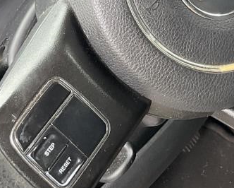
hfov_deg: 17.2
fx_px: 755
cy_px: -62
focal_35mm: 109
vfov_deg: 13.6
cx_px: 229
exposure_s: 1/60
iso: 50
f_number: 1.8
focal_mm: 3
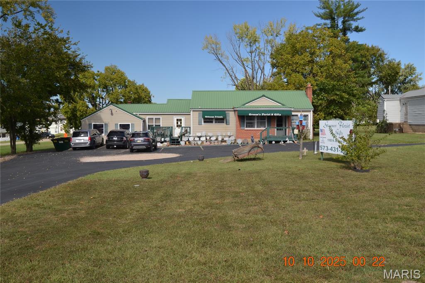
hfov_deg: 55.1
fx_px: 407
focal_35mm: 34
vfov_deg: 38.3
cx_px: 212
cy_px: 142
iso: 100
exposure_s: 1/160
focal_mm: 23
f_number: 6.3
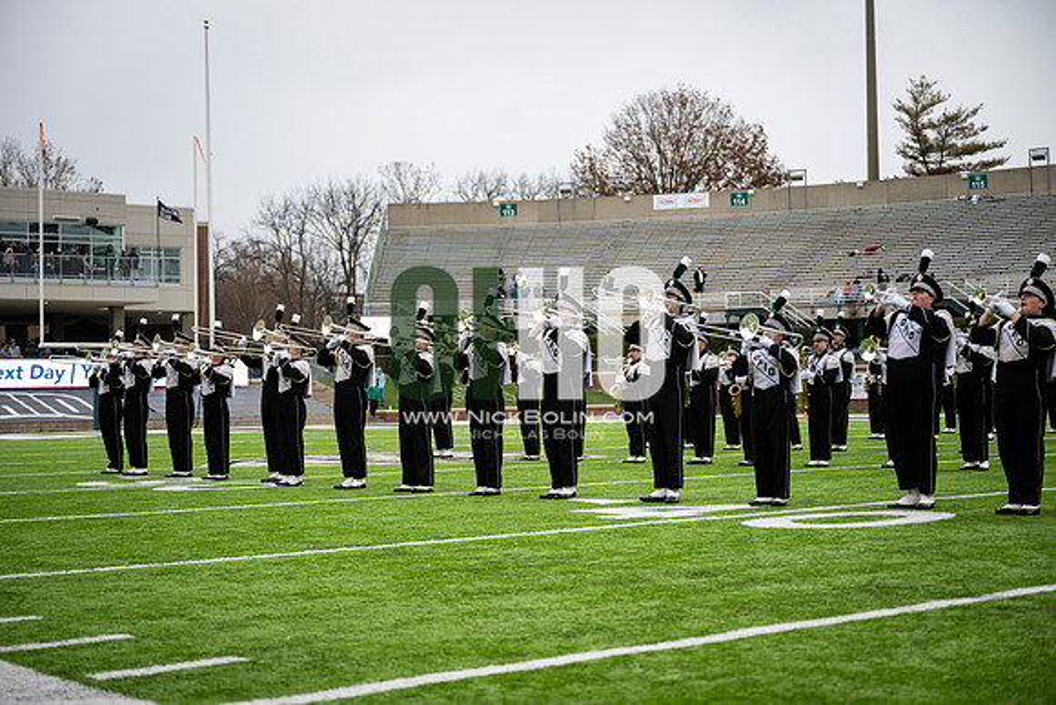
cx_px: 528
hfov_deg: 35.0
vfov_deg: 23.8
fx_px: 1672
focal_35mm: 57
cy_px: 352
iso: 100
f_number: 2.8
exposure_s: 1/500
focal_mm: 57
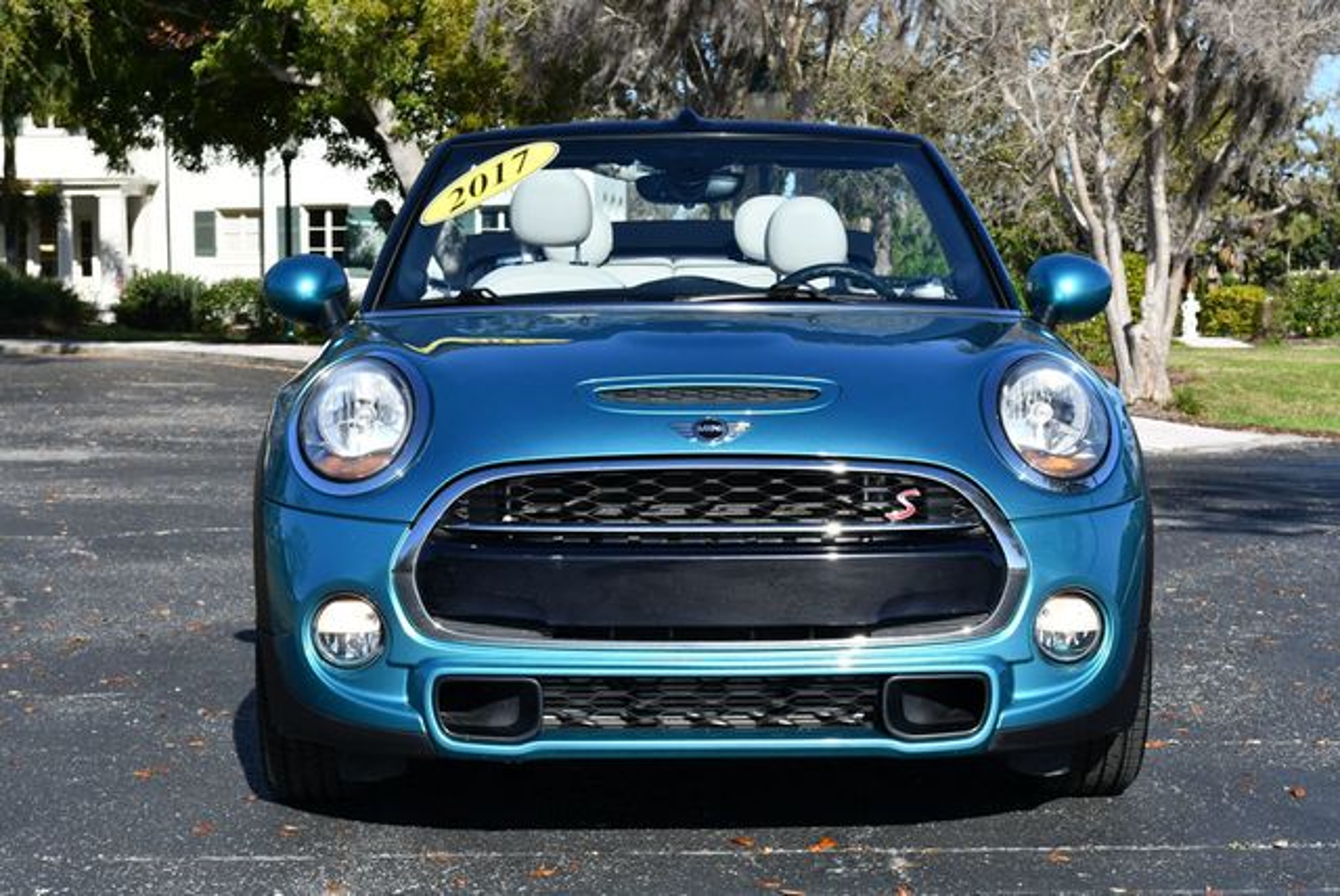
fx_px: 2831
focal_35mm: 76
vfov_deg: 18.0
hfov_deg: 26.6
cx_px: 670
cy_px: 448
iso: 110
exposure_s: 1/250
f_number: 8
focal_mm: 38
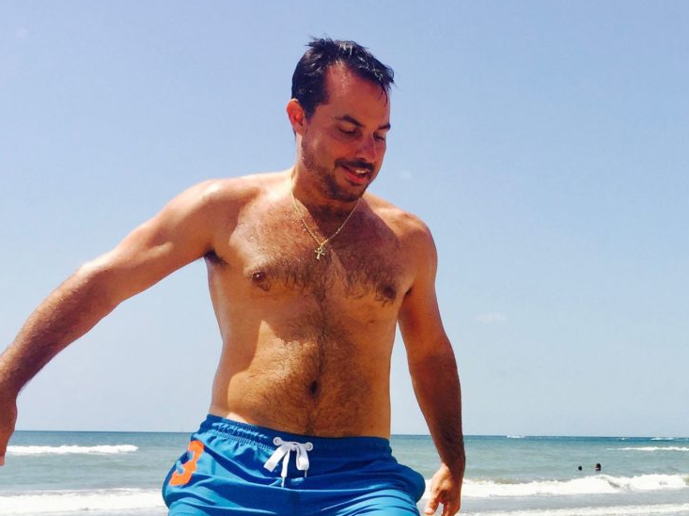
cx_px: 590
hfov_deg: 32.5
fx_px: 1134
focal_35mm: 57
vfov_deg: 24.8
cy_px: 473
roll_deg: -2.0
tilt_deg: -2.4
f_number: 2.2
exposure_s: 1/2825
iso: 32
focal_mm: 4.15
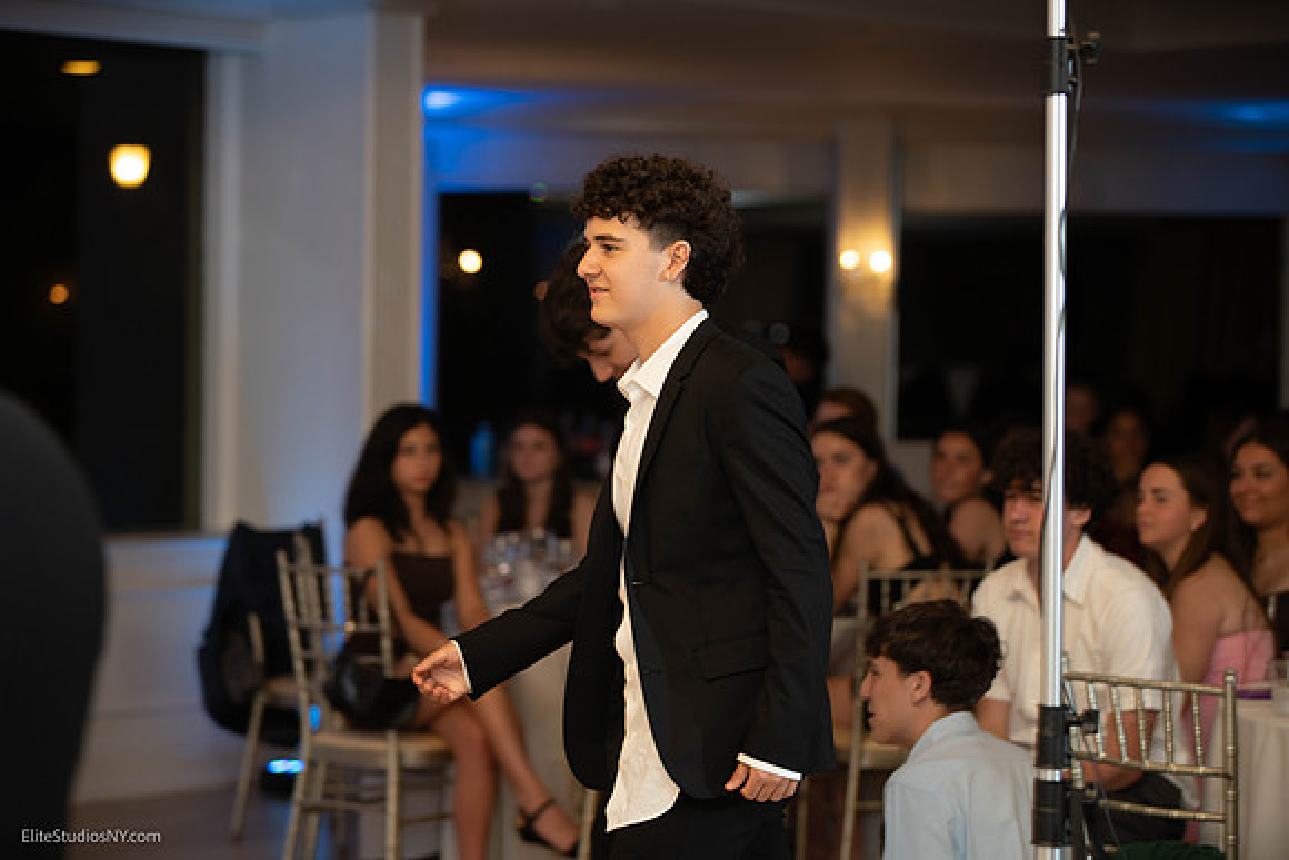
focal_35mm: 90
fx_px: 3223
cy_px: 430
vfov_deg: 15.2
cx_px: 644
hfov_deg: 22.6
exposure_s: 1/125
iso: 800
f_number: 2.8
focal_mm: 90
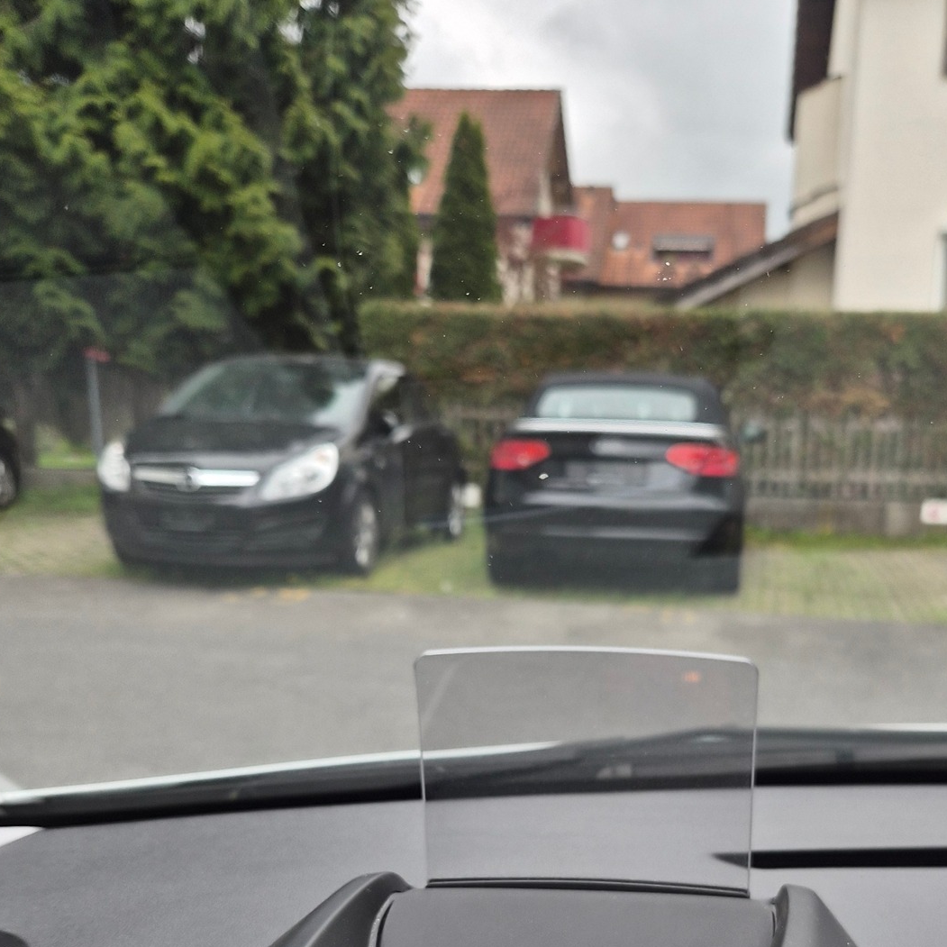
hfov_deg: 42.4
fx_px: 1207
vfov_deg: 40.8
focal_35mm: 39
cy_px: 779
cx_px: 614
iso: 80
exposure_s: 1/918
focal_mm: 5.4
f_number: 1.8
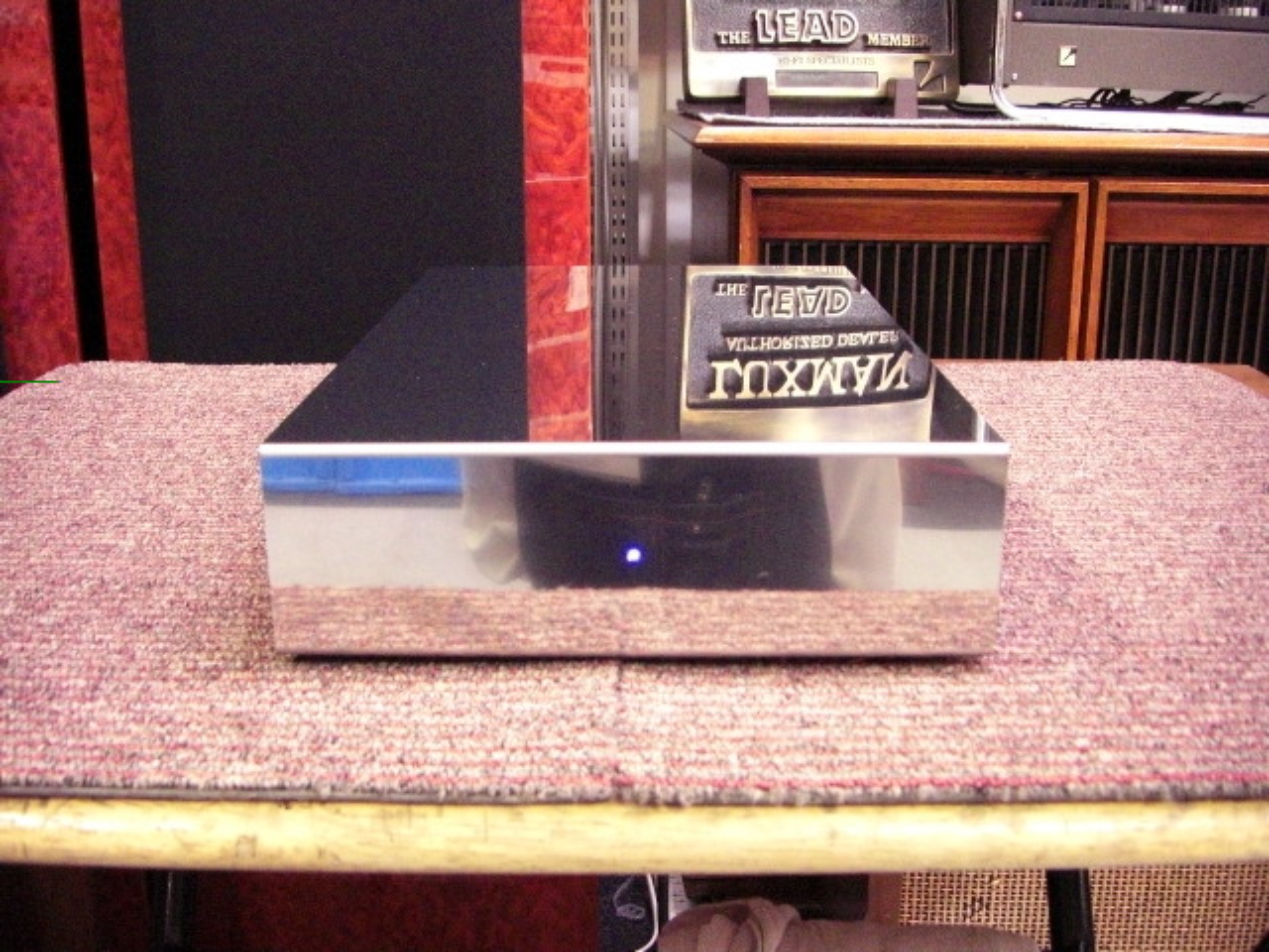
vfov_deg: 37.7
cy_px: 476
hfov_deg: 49.0
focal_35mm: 38
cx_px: 634
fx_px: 1393
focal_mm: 6.3
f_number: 3.4
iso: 800
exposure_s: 1/25
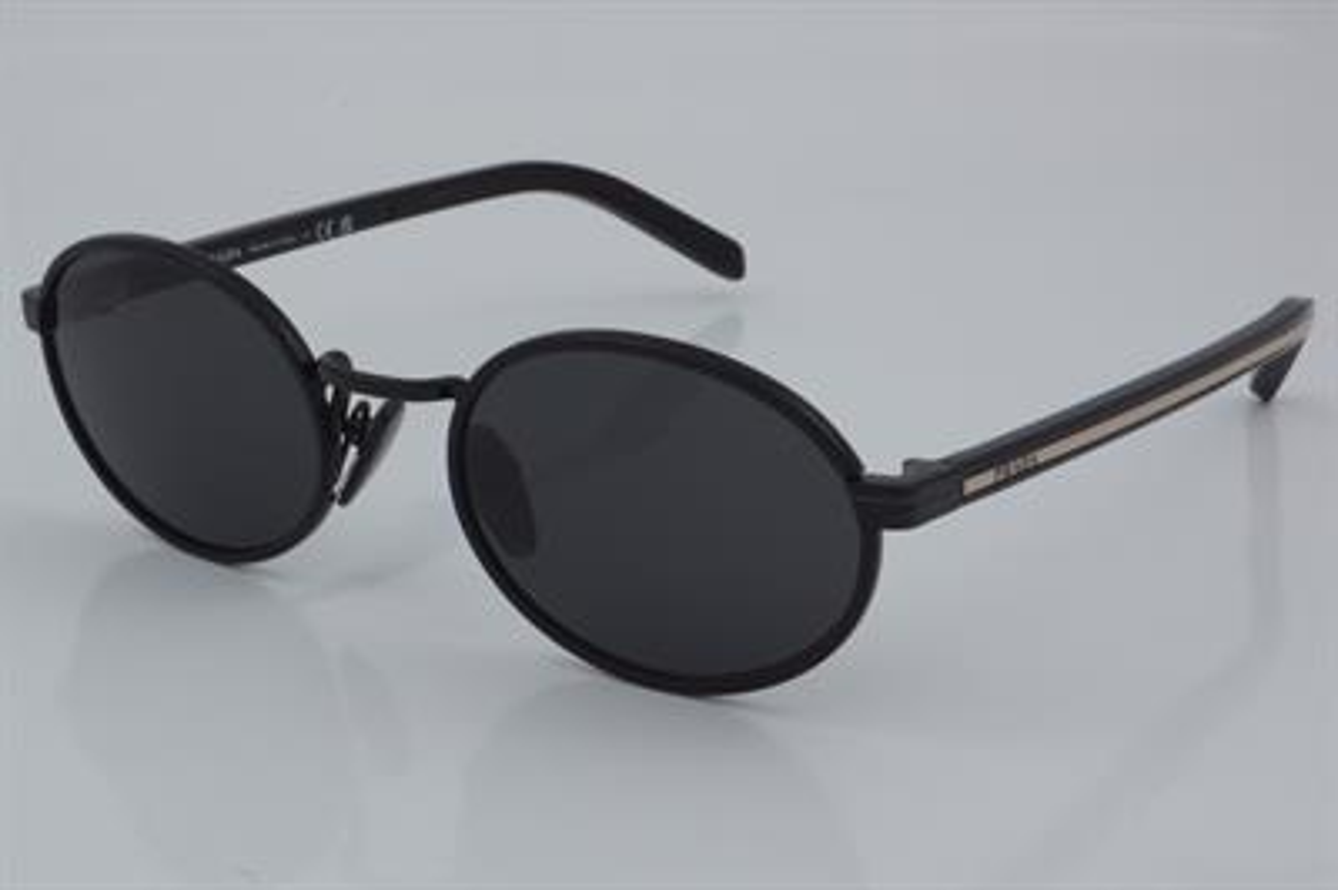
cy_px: 445
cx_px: 669
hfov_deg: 27.0
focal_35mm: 75
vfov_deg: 18.2
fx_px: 2785
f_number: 32
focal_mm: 50
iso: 100
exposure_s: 1/4
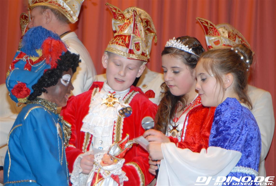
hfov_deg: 17.5
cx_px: 138
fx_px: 899
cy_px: 93
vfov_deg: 11.8
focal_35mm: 117
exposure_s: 1/30
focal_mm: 78
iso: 400
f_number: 5.6
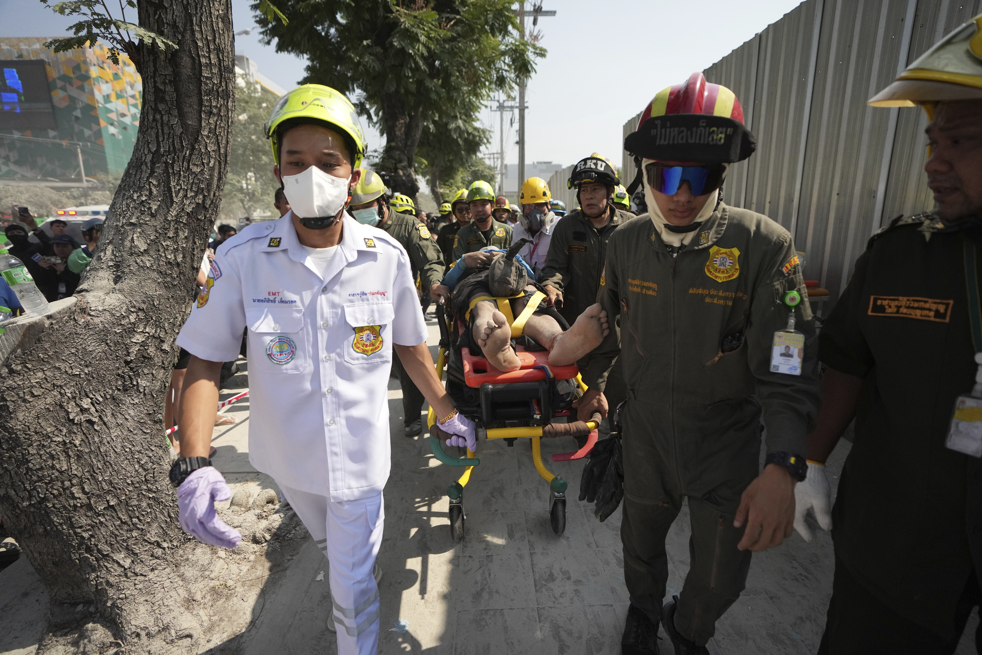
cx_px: 491
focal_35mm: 16
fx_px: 436
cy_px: 328
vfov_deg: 73.7
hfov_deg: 96.7
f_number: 2.8
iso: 2500
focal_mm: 16
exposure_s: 1/32000
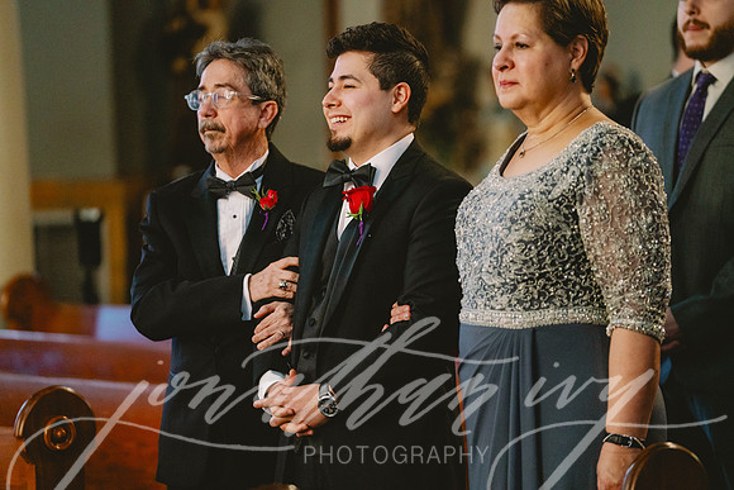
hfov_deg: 11.5
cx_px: 367
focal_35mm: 179
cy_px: 245
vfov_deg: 7.7
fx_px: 3650
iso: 3200
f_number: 2.8
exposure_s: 1/125
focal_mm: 179
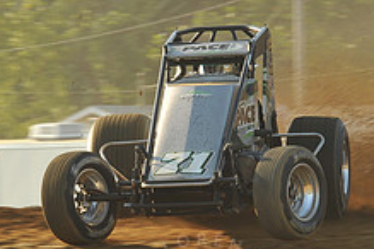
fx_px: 4810
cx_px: 202
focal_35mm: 463
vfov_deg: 3.0
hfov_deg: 4.5
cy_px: 179
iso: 400
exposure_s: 1/320
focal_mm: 175
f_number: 9
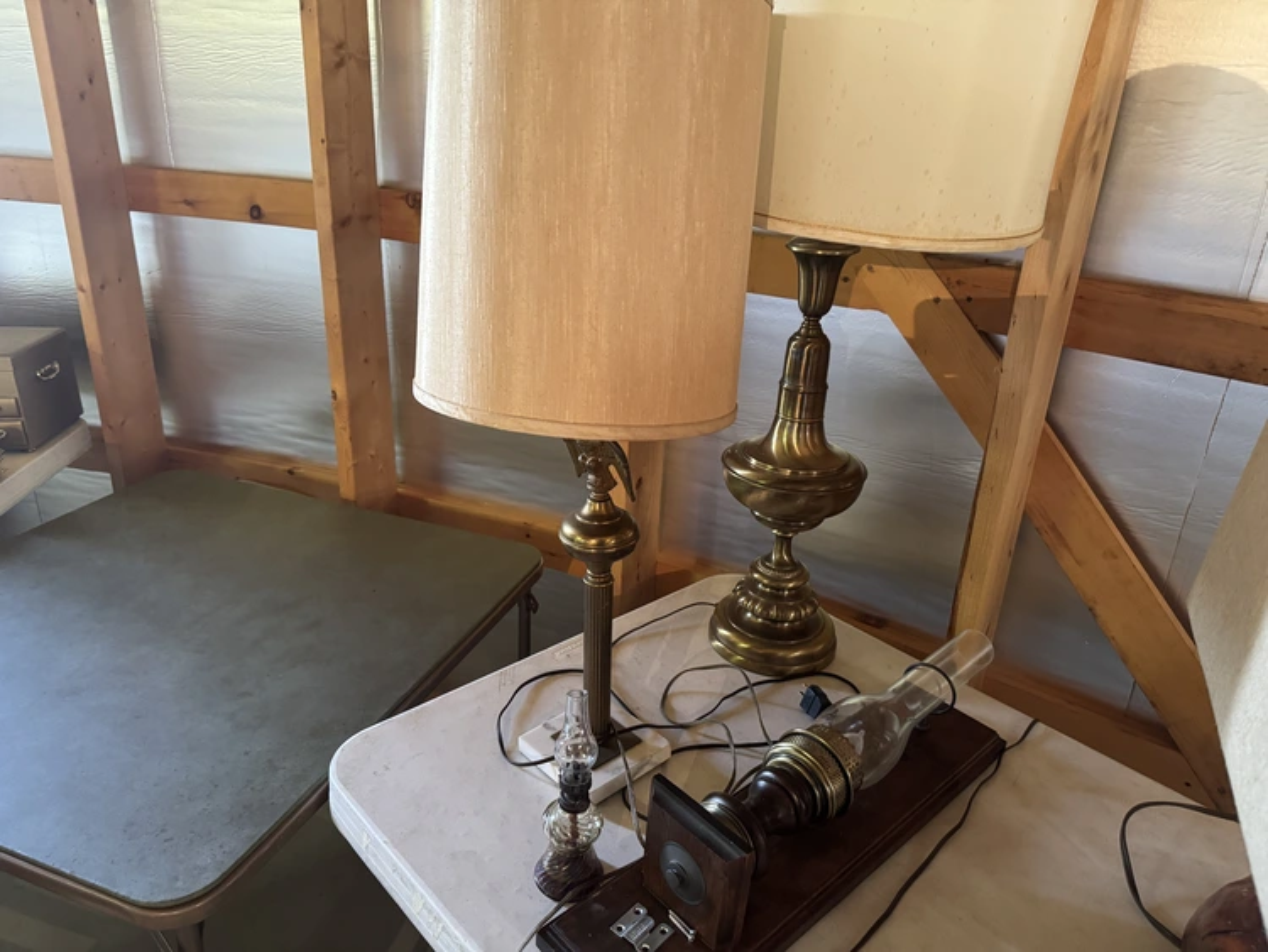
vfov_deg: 56.8
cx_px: 634
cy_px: 476
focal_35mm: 24
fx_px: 879
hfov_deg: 71.6
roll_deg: -3.2
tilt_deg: -23.2
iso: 640
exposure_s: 1/40
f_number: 1.78
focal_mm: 6.76
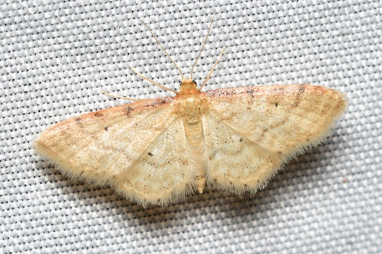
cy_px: 127
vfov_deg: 6.1
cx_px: 191
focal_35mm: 225
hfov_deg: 9.2
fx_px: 2386
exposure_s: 1/250
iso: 100
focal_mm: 150
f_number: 10
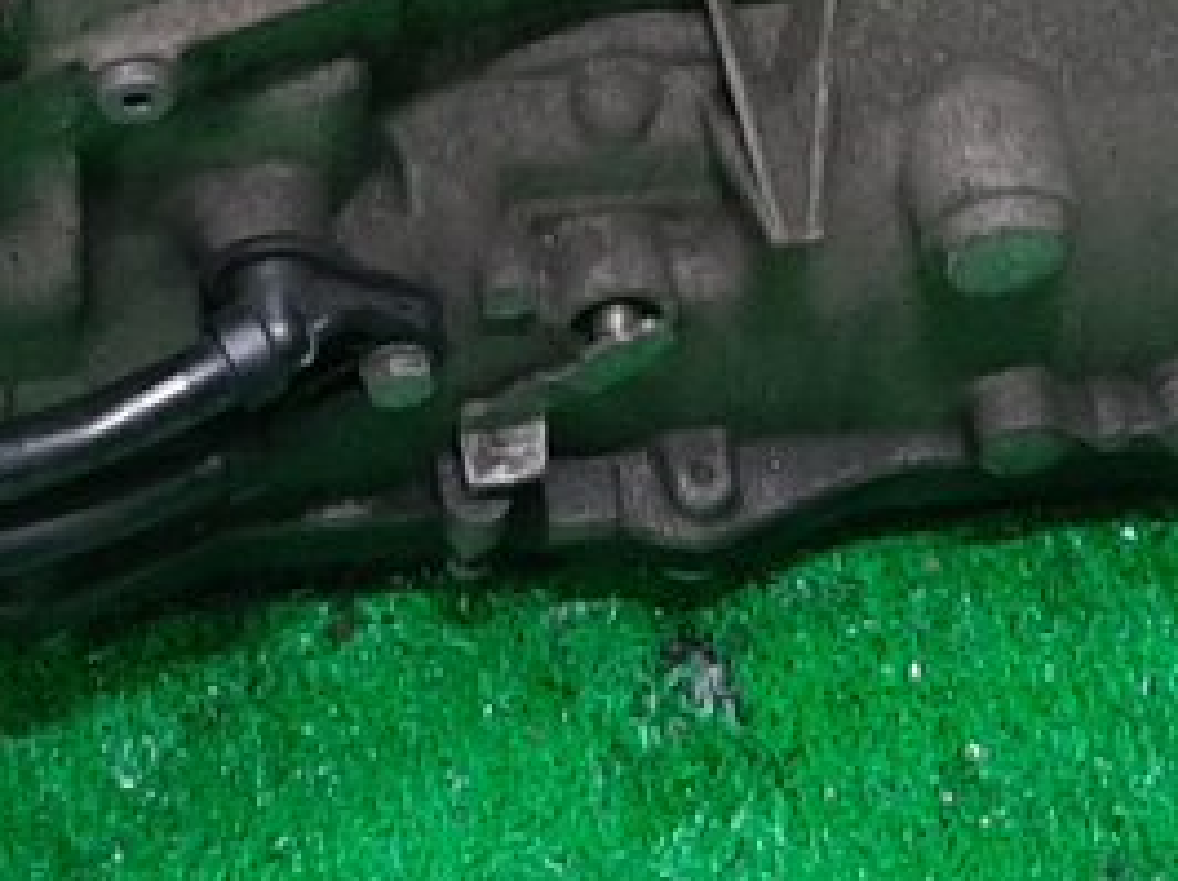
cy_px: -31
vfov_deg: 10.4
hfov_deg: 14.0
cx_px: 301
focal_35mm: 141
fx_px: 4794
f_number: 1.7
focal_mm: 3.93
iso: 152
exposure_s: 1/50
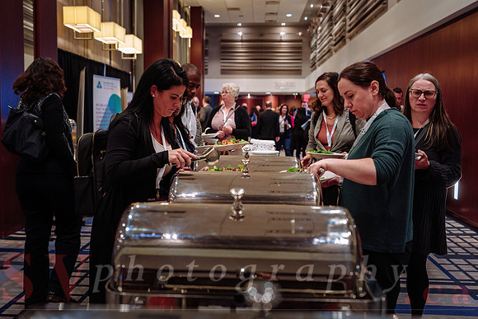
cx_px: 227
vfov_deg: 36.1
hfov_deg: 52.1
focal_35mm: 37
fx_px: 489
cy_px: 152
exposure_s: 1/80
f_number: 2.8
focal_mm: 35
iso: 1600
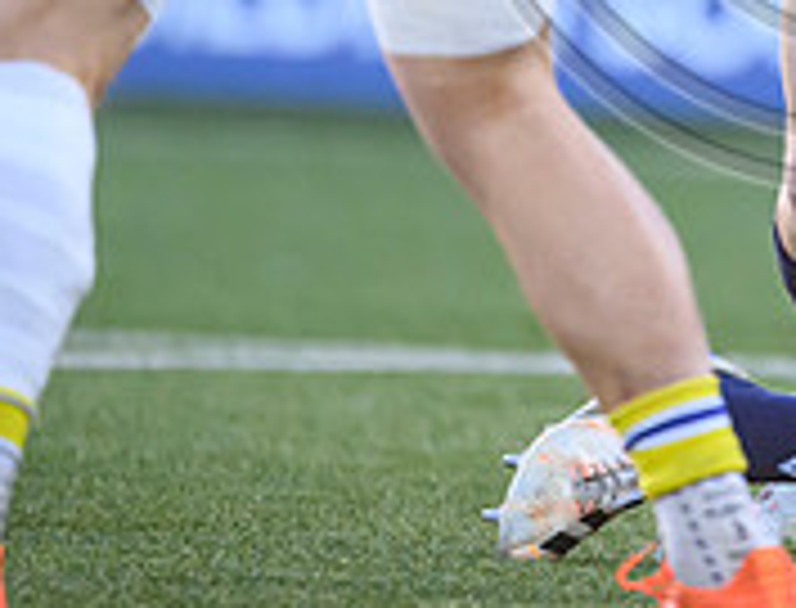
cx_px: 1088
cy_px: -315
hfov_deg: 0.9
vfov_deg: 0.7
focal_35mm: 2292
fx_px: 53028
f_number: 4
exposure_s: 1/1250
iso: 3200
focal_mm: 560
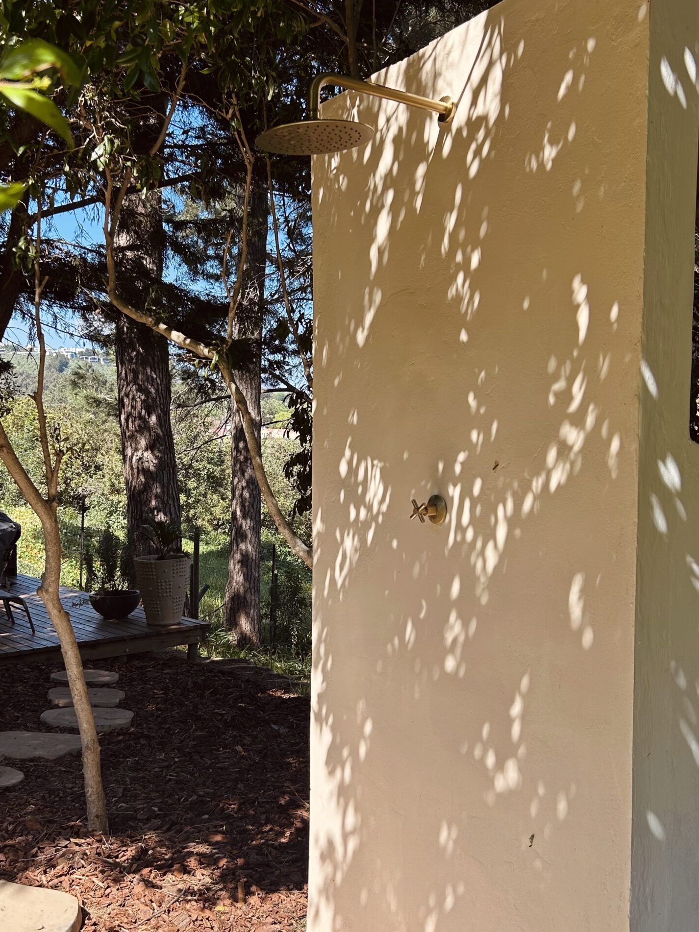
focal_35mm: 35
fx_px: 943
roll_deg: +0.6
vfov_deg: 52.6
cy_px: 479
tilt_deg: -1.0
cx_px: 302
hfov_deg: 40.6
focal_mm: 5.7
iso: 50
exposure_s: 1/1252
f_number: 1.5
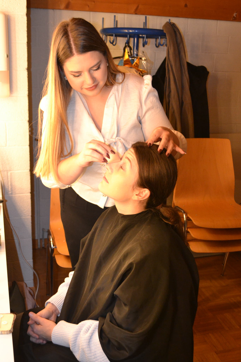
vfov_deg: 46.4
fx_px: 422
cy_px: 181
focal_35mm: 42
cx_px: 120
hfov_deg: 31.9
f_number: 4.5
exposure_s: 1/60
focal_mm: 28
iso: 1800
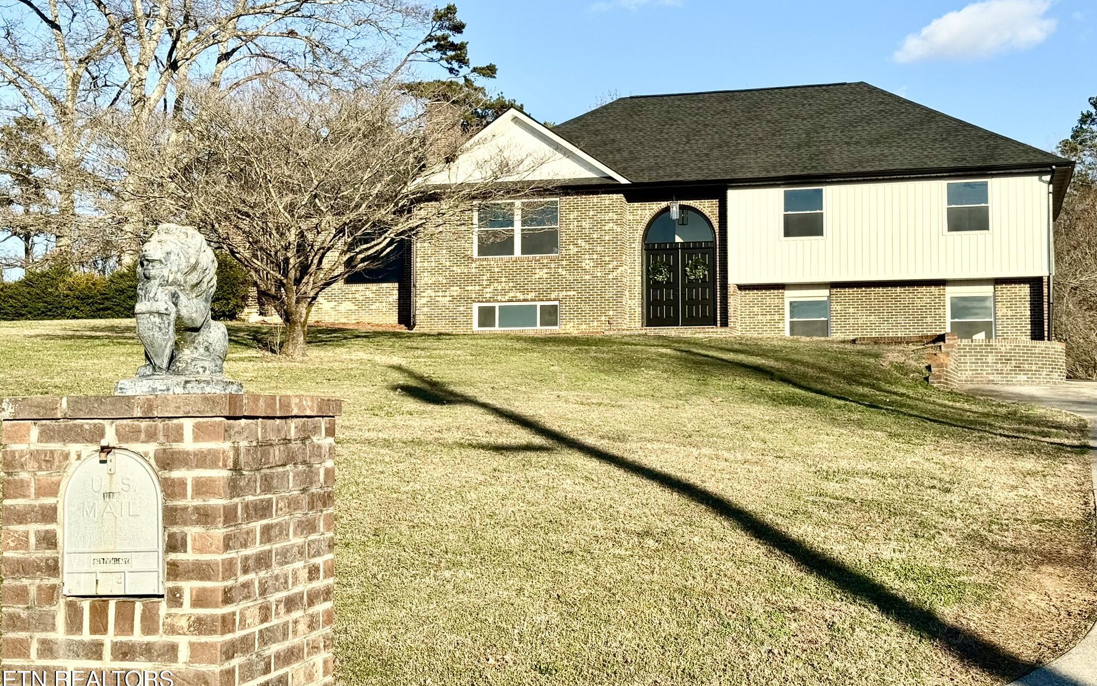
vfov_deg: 25.3
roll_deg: +0.0
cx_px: 548
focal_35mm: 51
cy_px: 305
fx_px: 1525
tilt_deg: +3.4
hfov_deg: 39.6
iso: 64
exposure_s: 1/4049
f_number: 1.78
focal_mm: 6.76
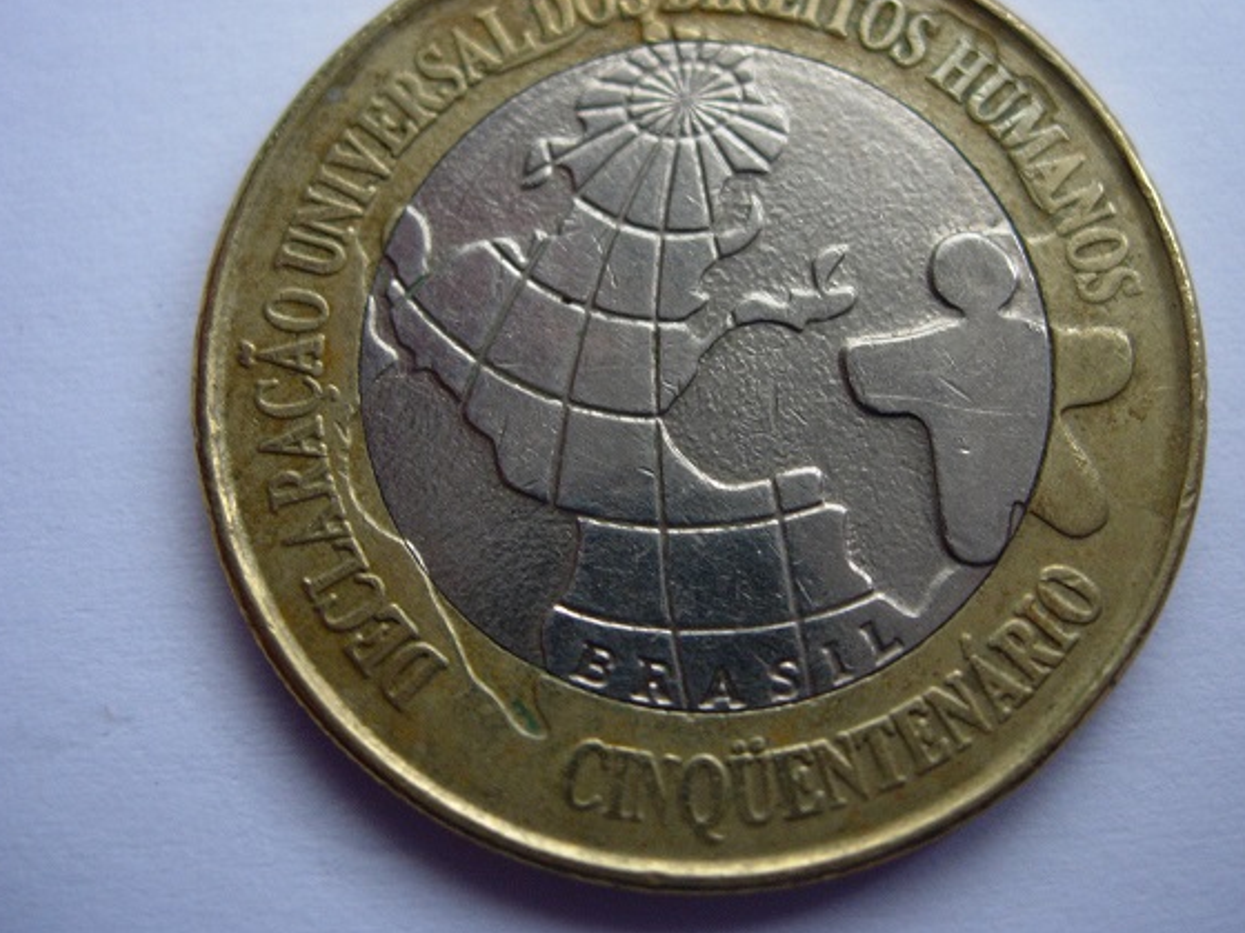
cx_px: 656
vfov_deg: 32.8
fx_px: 1583
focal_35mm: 44
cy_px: 415
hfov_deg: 42.9
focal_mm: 7.8
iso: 129
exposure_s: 1/32
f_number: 2.8
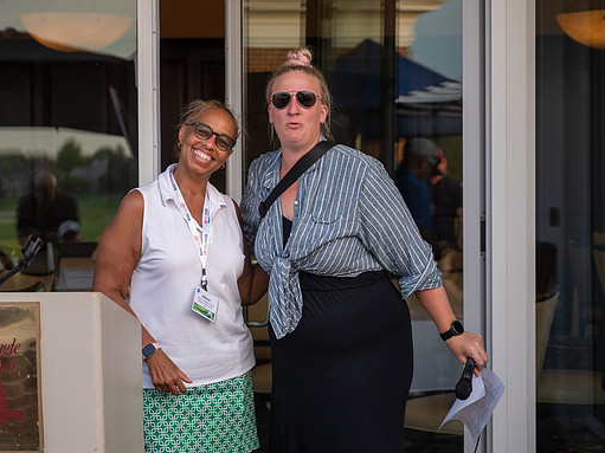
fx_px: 1608
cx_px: 286
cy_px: 251
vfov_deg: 16.1
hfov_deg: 21.3
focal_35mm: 92
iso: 500
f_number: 4
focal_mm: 70
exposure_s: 1/500
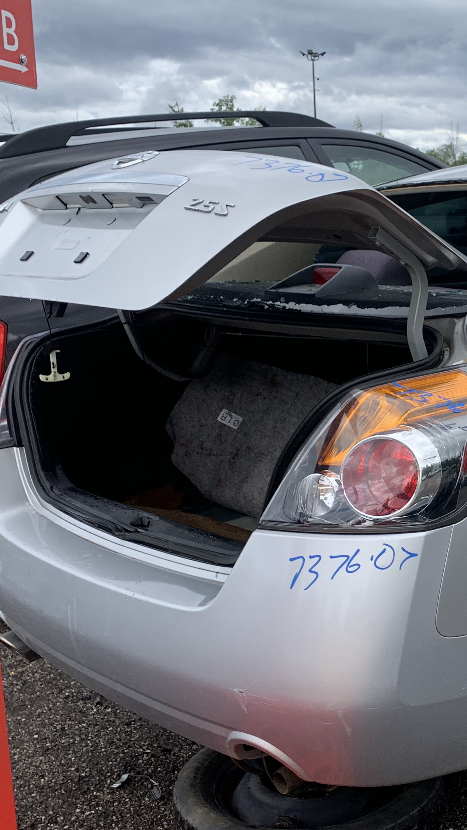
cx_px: 526
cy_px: 435
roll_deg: +1.4
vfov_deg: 42.9
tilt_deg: -14.2
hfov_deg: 23.3
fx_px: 1057
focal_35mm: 48
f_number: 1.8
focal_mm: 4.25
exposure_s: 1/945
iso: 25
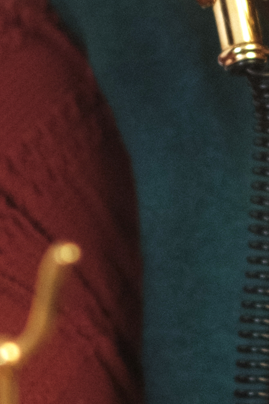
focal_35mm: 334
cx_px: 421
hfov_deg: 4.1
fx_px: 3743
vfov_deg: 6.2
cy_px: 47
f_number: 2
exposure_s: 1/125
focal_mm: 35
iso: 1000
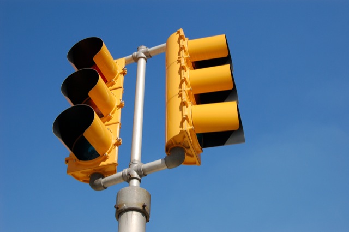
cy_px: 116
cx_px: 174
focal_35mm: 46
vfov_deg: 28.9
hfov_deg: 42.4
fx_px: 450
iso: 200
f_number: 9
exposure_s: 1/320
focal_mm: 31
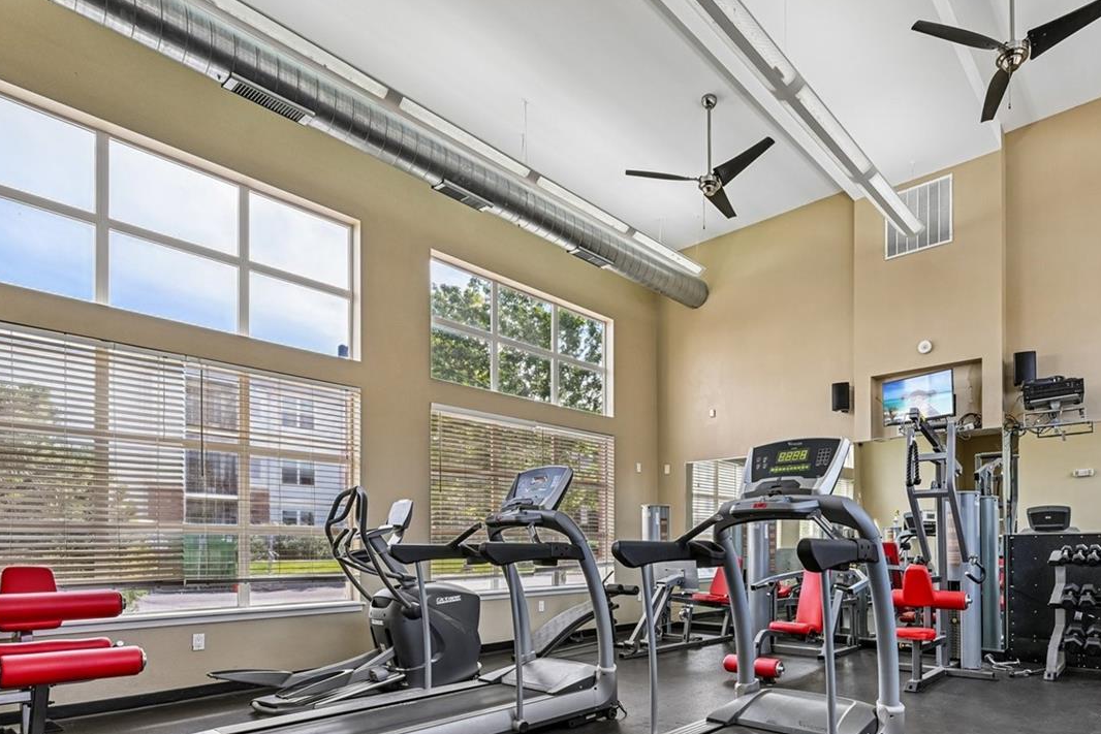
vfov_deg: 56.9
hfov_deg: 79.8
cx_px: 684
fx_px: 642
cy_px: 540
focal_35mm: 21
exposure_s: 1/15
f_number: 10
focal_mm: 14
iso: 72
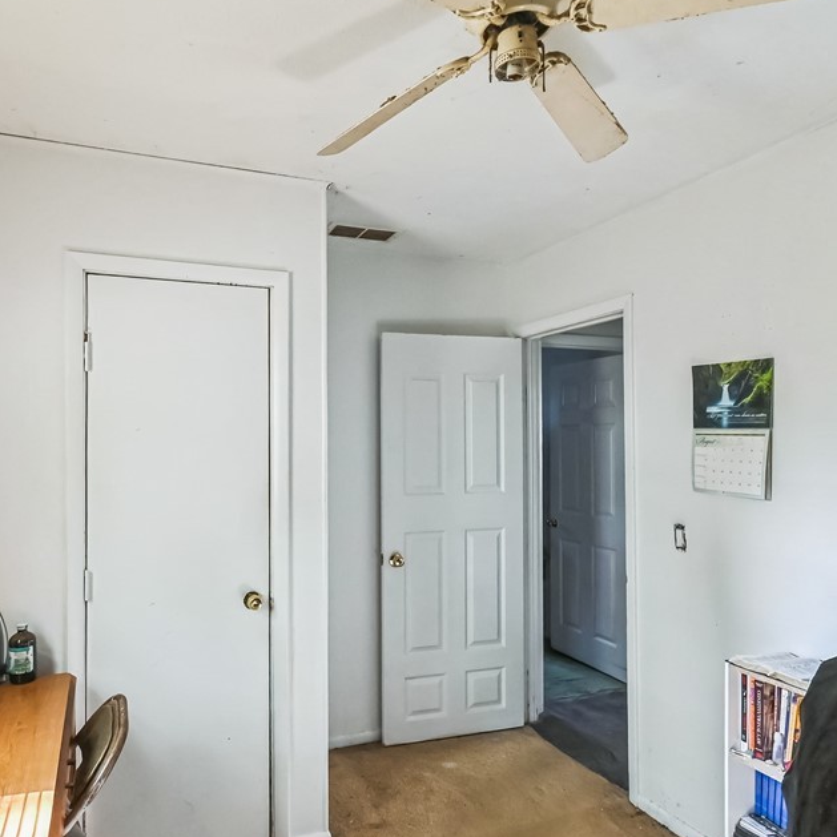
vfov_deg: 69.4
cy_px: 461
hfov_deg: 69.3
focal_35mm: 22
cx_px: 358
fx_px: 602
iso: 640
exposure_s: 1/30
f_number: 5.6
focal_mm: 10
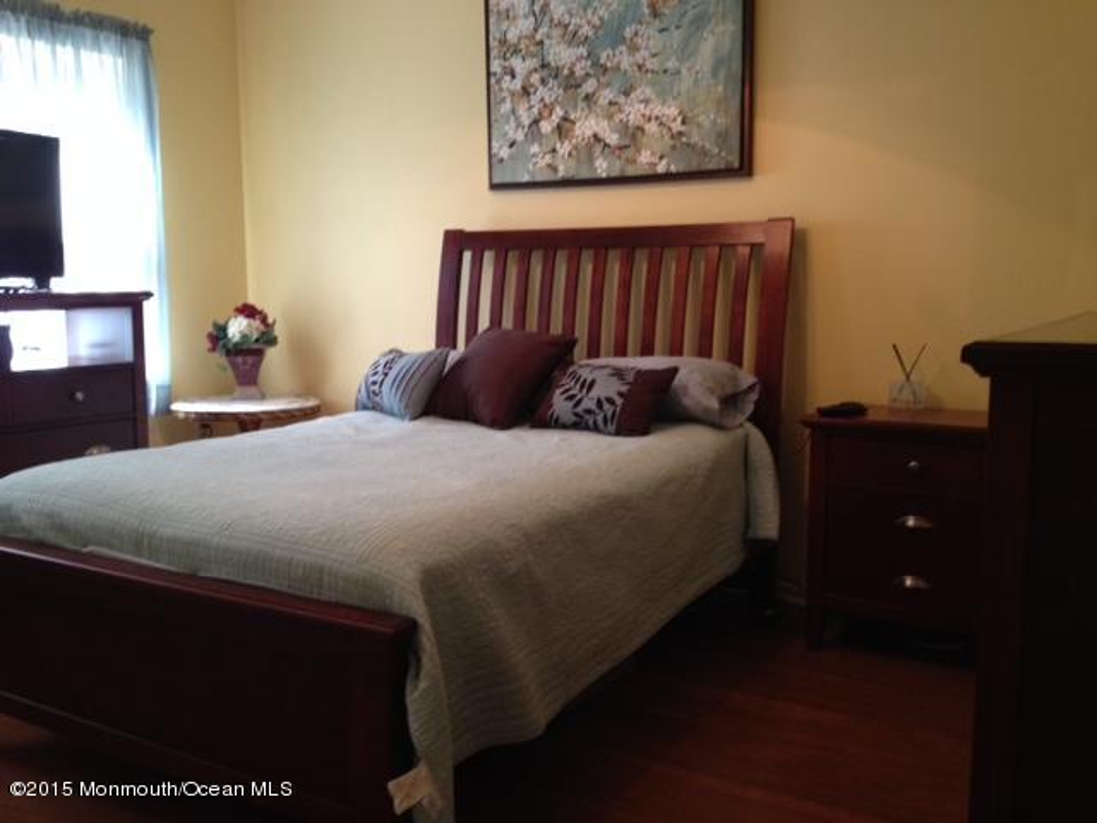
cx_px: 548
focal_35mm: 35
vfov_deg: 40.7
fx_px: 1109
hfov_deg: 52.6
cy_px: 412
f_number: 2.4
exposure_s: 1/20
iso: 100
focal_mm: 4.28
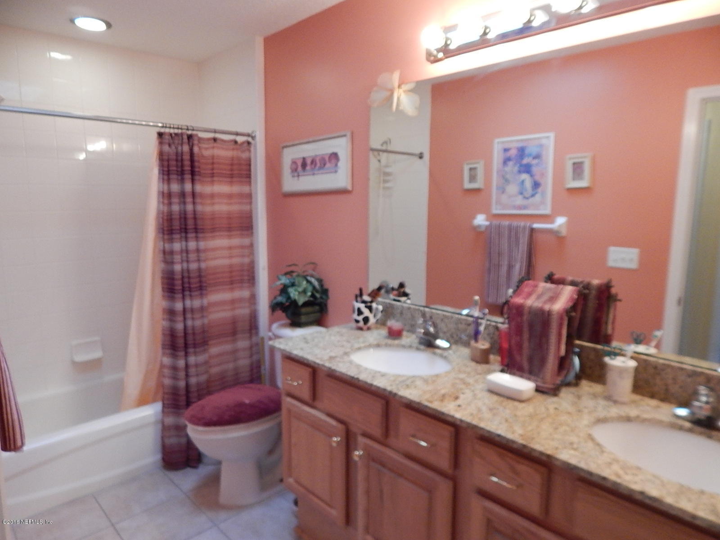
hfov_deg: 76.4
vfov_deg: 61.1
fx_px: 458
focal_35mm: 22
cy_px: 270
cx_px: 360
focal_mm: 4
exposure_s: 1/30
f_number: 3
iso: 360
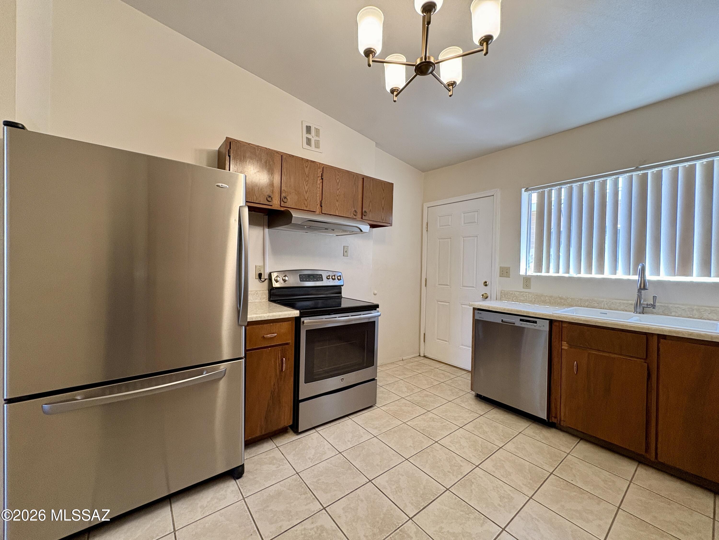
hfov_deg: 102.1
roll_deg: -0.4
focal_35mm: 14
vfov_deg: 85.7
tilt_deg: -0.1
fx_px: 291
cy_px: 270
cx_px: 360
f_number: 2.2
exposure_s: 1/60
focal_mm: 2.22
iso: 160
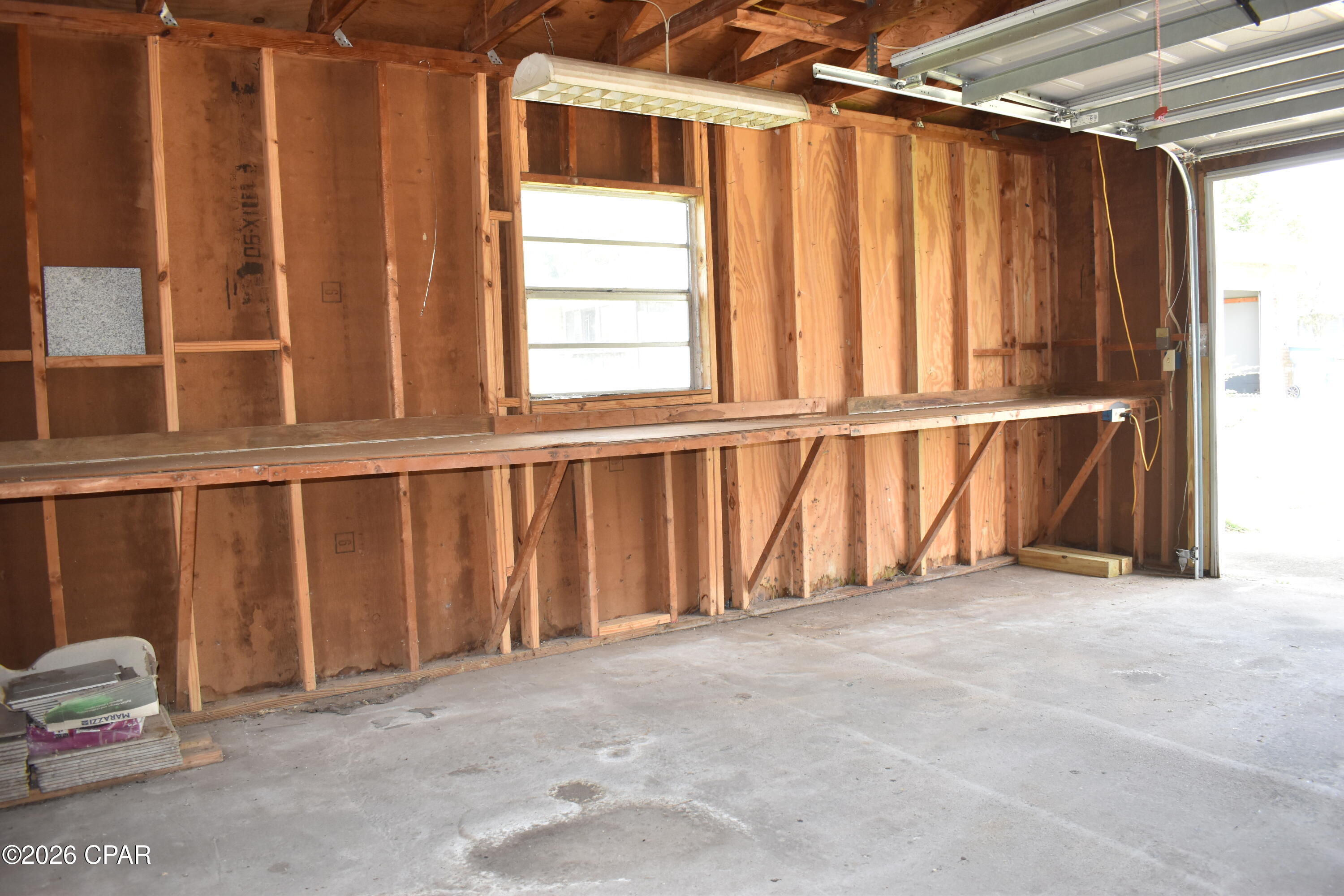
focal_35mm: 27
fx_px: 1008
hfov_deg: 67.4
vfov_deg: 47.9
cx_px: 672
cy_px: 448
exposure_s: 1/200
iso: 720
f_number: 5
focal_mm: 18
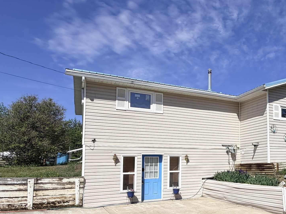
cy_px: 147
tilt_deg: +4.0
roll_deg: +0.7
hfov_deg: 53.8
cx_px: 247
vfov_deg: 45.9
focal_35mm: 30
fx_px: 248
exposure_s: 1/1312
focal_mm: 2.22
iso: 20
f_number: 2.2
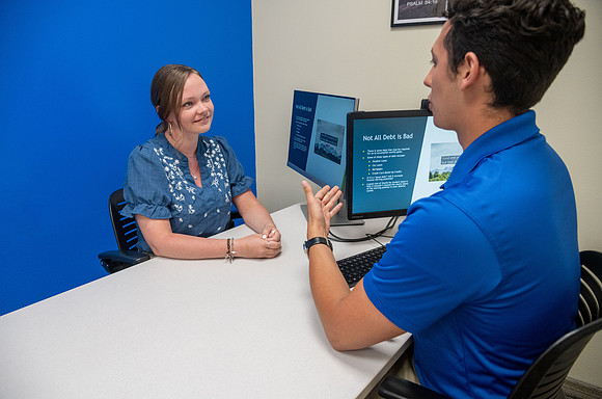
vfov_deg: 51.4
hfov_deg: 72.0
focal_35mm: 25
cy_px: 207
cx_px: 291
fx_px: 414
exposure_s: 1/250
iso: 1000
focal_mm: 24
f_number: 4
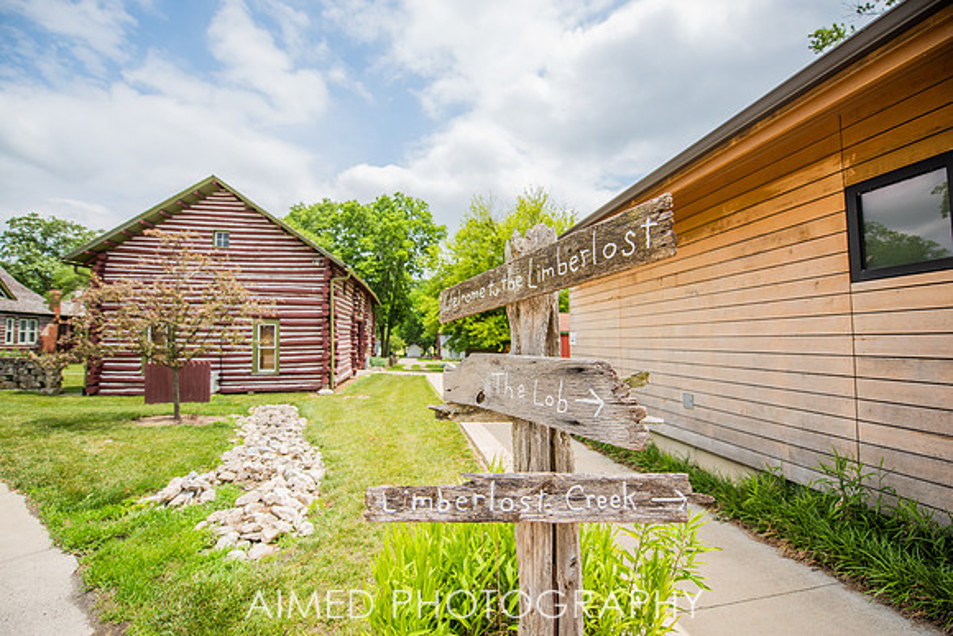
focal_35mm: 15
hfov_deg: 102.0
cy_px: 318
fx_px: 386
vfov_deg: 78.9
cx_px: 476
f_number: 2.8
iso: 100
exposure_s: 1/1600
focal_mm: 14
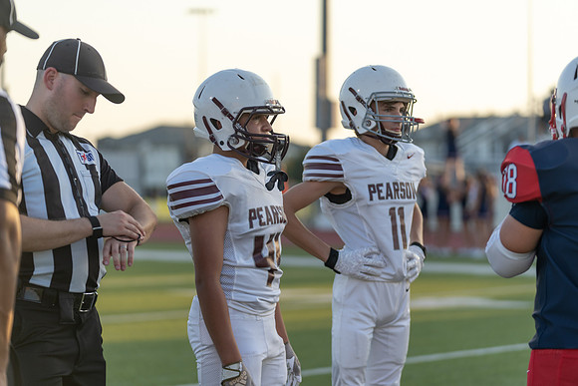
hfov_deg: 17.9
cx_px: 289
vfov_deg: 12.0
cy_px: 193
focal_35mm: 114
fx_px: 1831
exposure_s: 1/640
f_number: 2.8
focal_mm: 114
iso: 100
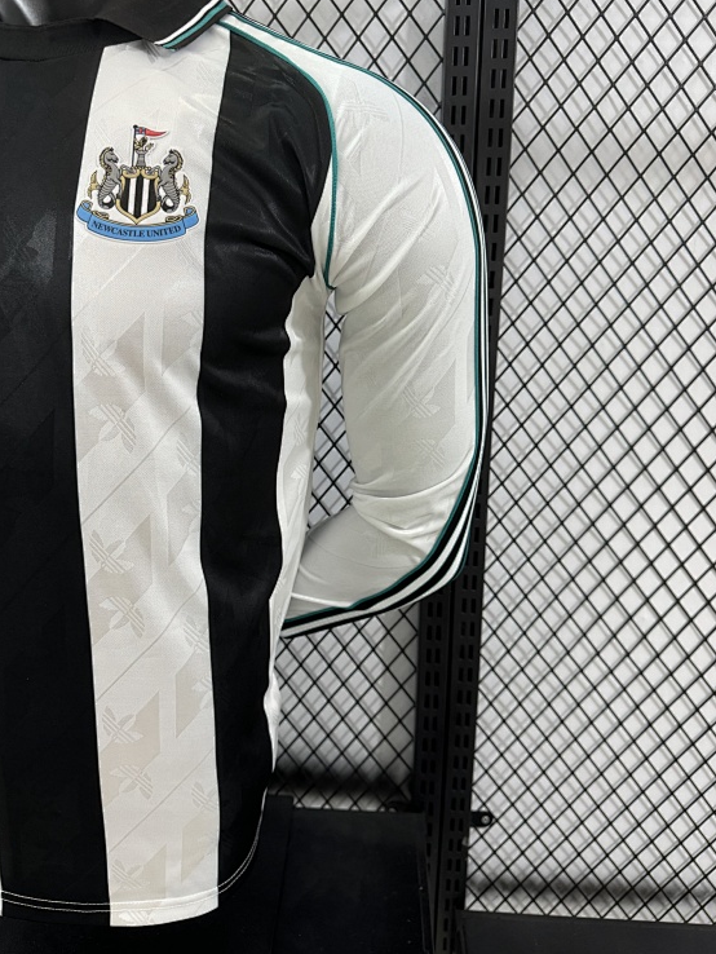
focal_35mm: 26
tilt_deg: -8.6
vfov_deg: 67.2
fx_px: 717
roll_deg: -1.3
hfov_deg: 53.1
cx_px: 341
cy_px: 449
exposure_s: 1/100
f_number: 1.78
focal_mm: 6.76
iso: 160
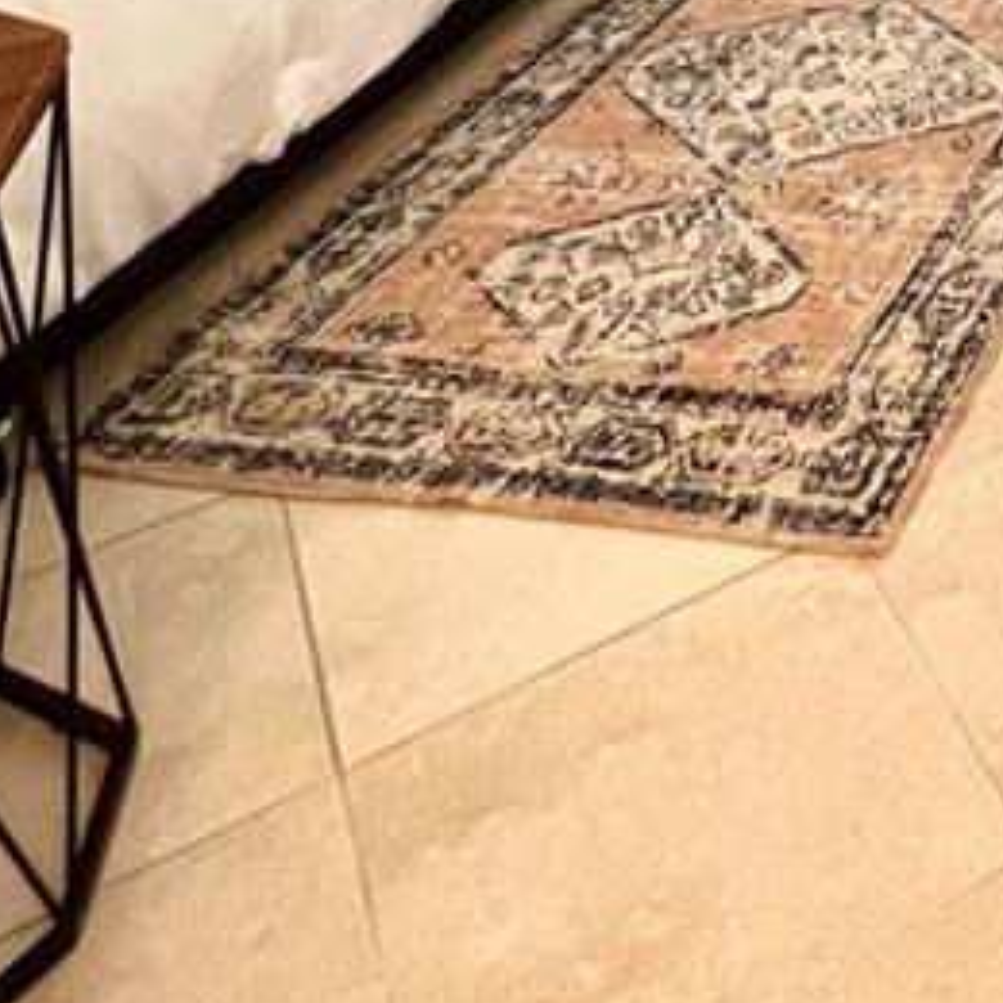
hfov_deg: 25.2
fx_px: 1737
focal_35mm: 53
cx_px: 1470
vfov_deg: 22.8
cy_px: -675
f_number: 1.8
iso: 160
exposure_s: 1/120
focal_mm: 1.57
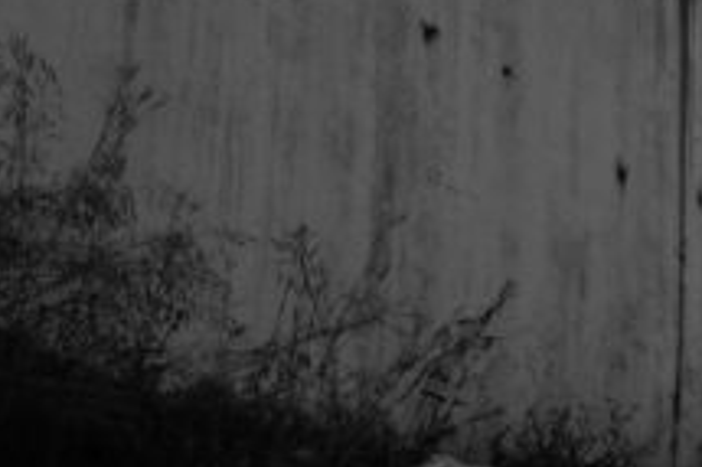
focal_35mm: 125
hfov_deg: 14.9
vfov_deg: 11.0
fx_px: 2436
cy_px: 242
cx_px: 1133
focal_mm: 13.03
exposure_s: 1/800
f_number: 5
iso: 100
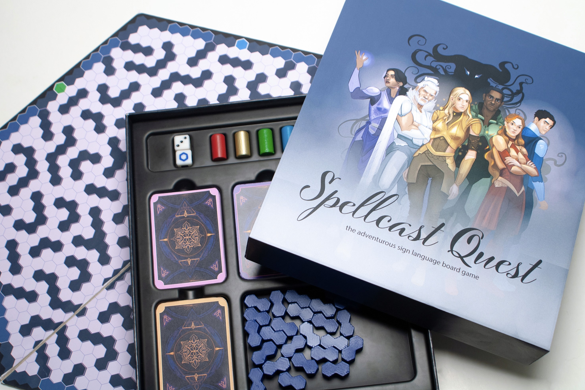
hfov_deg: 37.2
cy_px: 192
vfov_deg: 25.3
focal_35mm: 54
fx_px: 869
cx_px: 295
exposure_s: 1/80
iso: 100
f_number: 5.6
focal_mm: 35
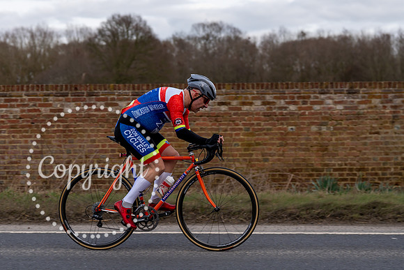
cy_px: 100
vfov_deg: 15.2
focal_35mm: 90
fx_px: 1009
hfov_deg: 22.6
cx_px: 149
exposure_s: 1/800
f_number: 3.5
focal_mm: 70
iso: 160
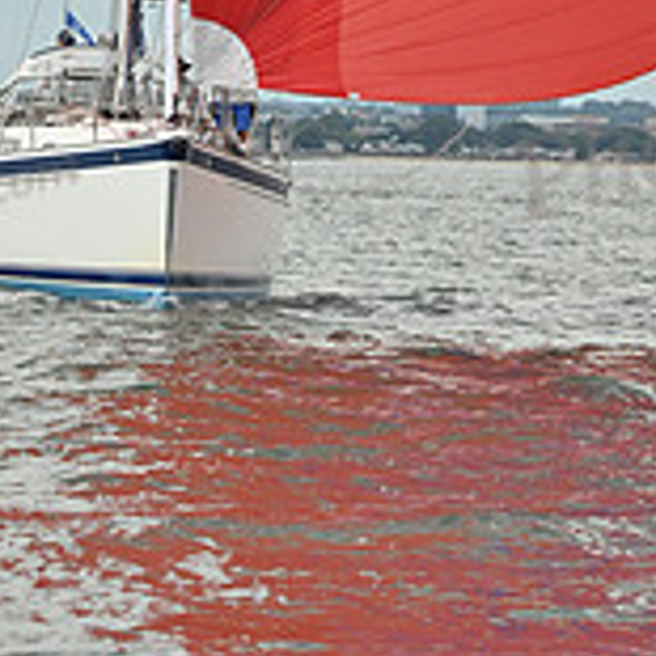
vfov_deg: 5.7
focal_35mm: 303
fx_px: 6496
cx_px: 298
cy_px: -478
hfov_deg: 5.8
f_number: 6.3
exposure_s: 1/1250
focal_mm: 95
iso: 320
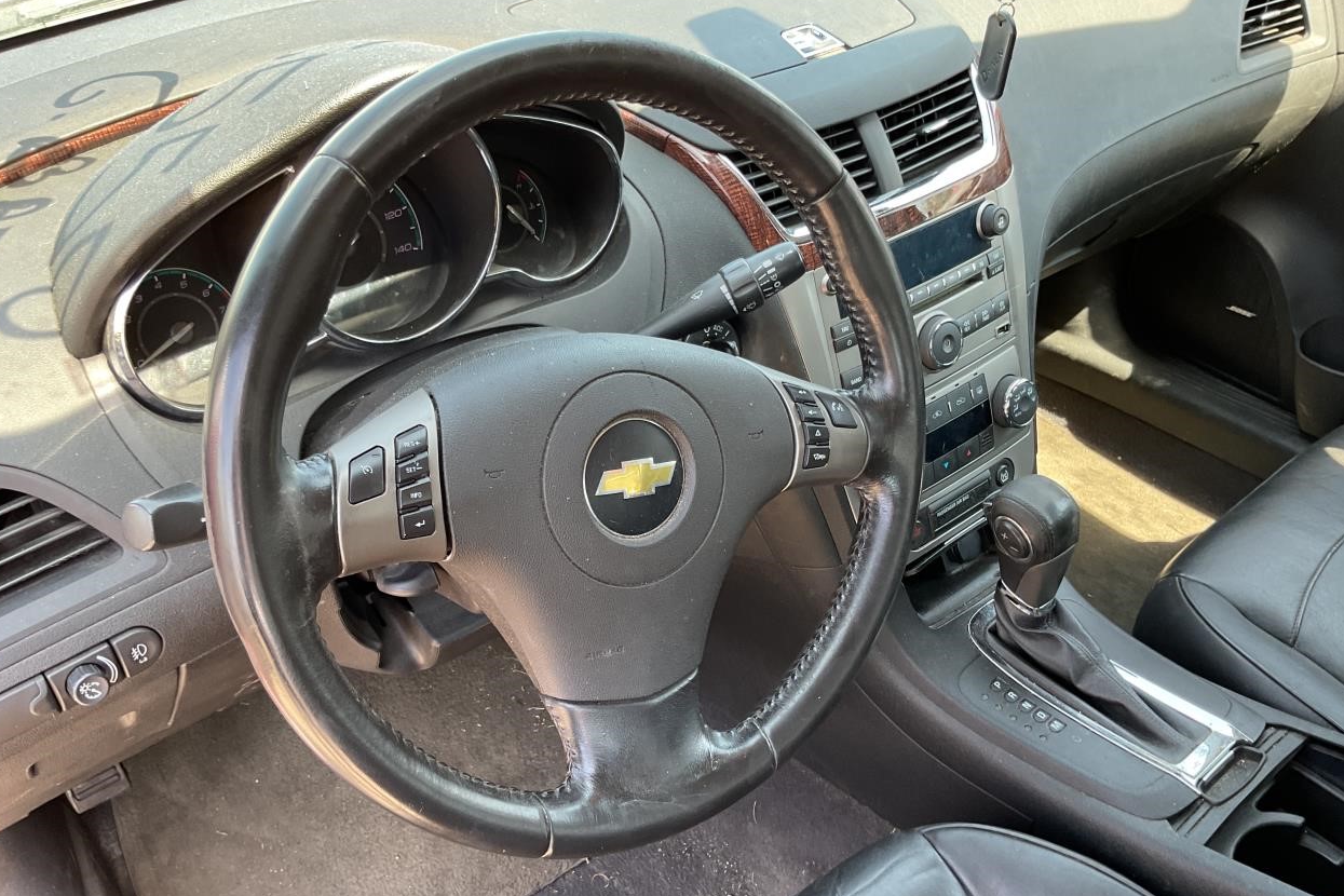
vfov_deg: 42.3
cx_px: 677
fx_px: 1157
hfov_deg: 60.3
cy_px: 470
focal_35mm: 31
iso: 64
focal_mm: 3
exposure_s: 1/120
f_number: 1.8
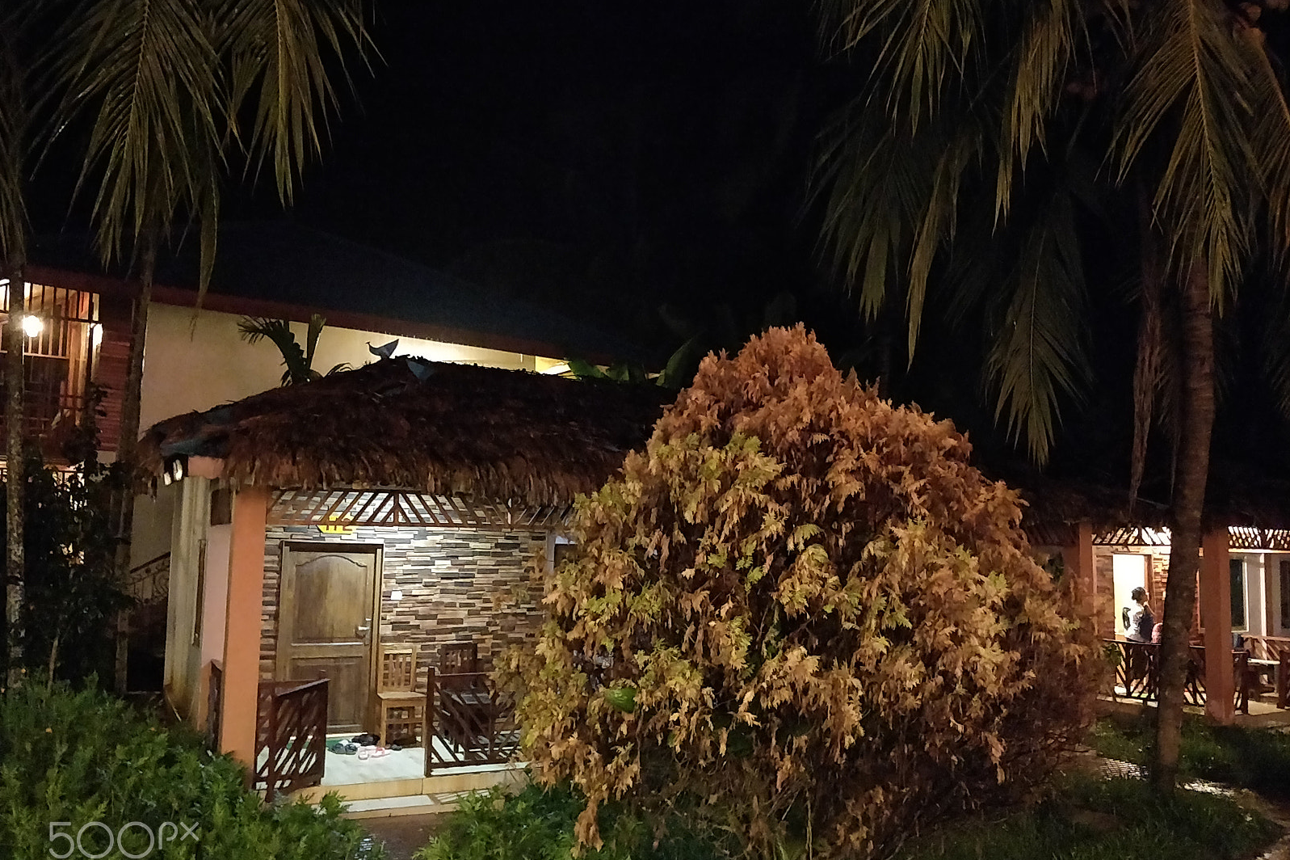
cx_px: 645
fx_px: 896
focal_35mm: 25
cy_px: 462
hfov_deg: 71.5
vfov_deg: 51.2
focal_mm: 4.1
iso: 9600
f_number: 1.7
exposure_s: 1/17
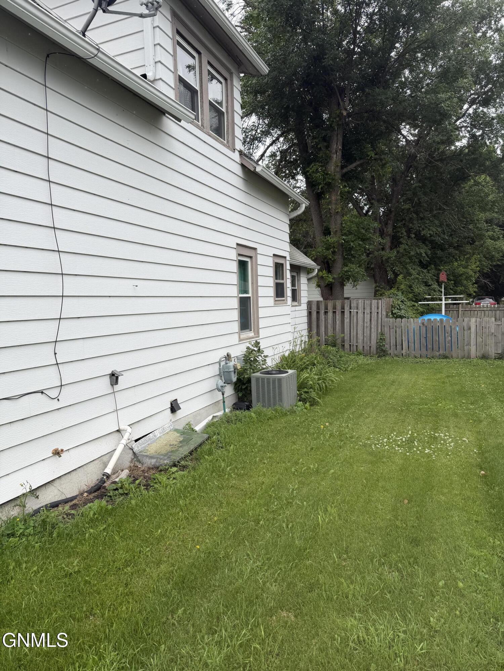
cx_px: 252
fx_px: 466
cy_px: 336
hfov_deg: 56.8
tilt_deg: -2.3
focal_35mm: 24
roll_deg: +2.1
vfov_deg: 71.6
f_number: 1.78
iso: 80
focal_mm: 6.76
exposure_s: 1/1018
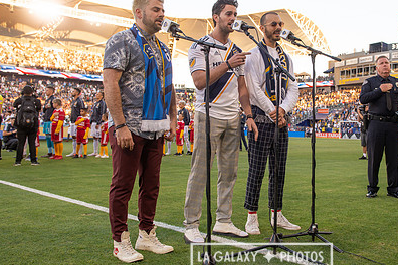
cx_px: 261
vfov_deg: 32.5
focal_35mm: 41
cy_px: 106
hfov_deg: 46.7
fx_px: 453
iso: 160
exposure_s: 1/250
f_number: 4.5
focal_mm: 28
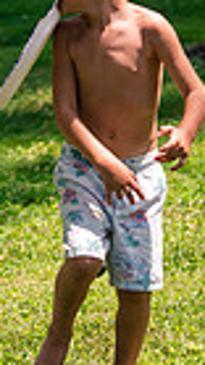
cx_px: 39
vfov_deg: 6.1
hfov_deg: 3.4
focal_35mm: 355
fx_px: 3437
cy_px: 32
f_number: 2.8
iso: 400
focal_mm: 70
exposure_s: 1/8000
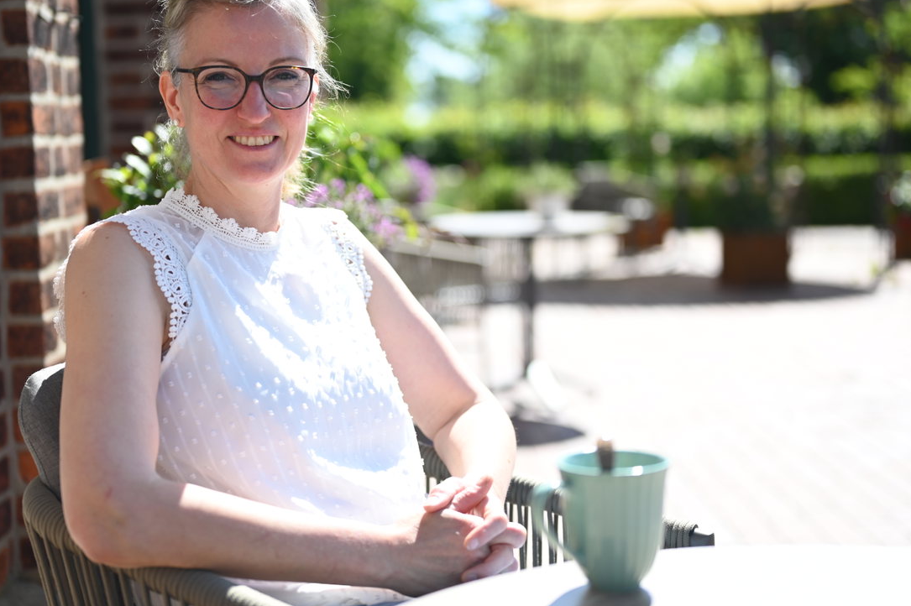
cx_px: 427
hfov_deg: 33.9
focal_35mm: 59
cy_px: 266
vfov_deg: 23.0
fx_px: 1492
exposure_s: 1/1600
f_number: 1.8
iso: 100
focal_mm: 50
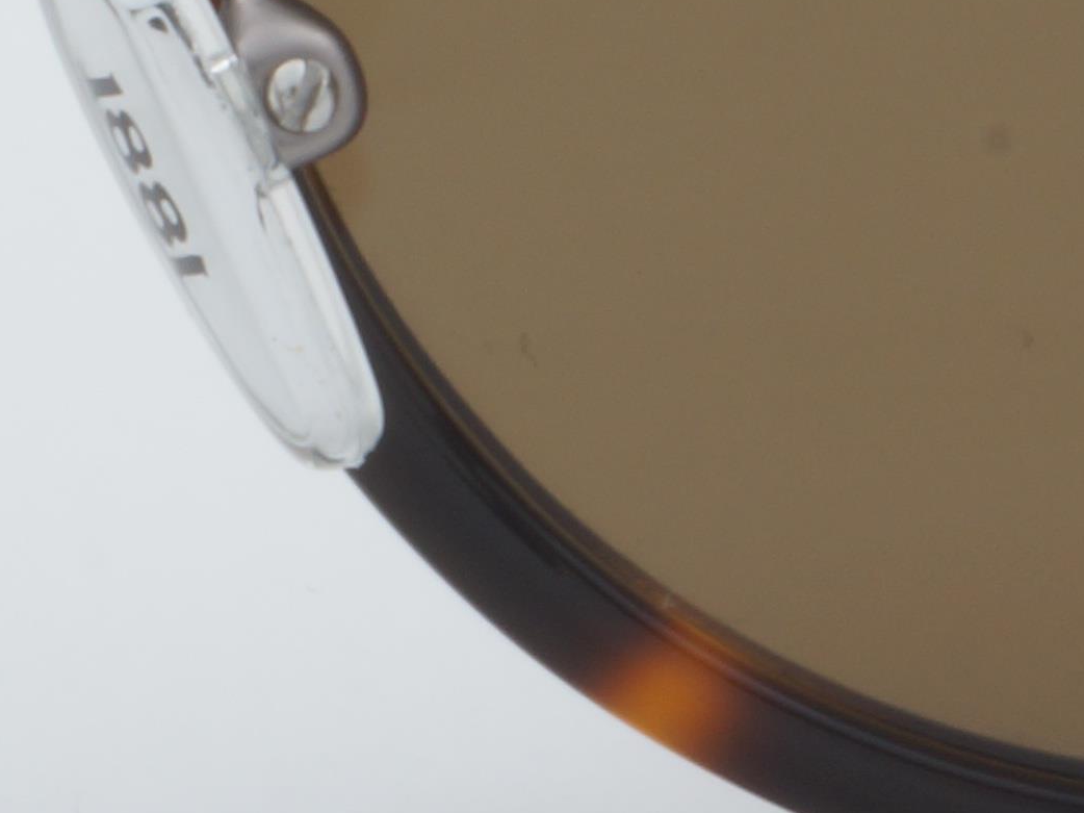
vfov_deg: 3.2
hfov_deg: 4.3
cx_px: -279
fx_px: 14300
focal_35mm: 457
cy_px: -180
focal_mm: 55
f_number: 32
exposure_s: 1/3
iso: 100
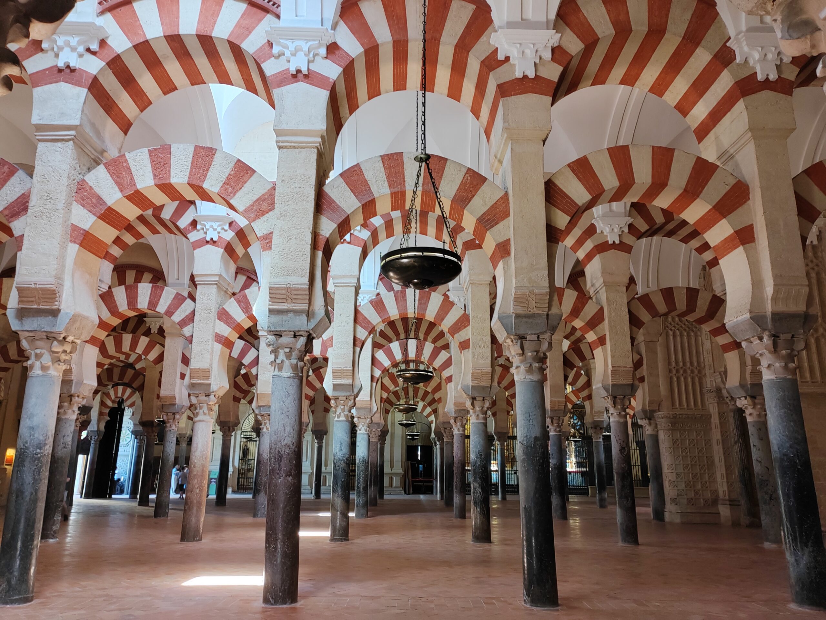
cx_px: 413
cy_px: 310
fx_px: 644
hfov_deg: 65.3
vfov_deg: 51.4
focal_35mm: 27
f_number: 1.9
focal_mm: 5.52
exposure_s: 1/50
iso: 400
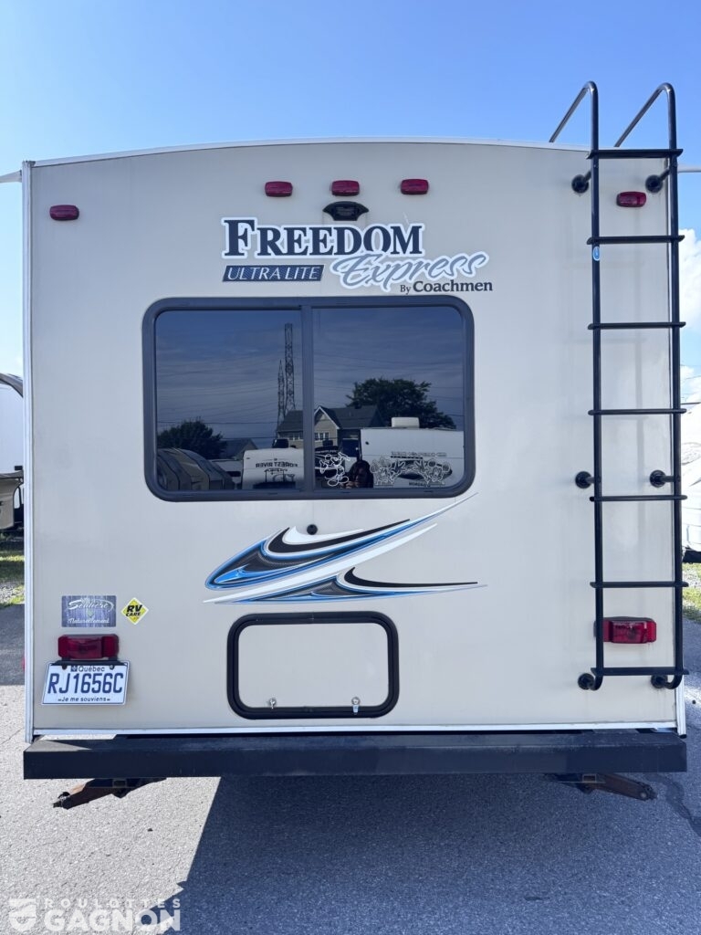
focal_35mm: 24
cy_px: 468
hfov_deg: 56.8
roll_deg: +1.7
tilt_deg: +1.9
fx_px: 648
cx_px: 350
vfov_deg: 71.6
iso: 80
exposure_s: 1/1560
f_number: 1.78
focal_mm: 6.76
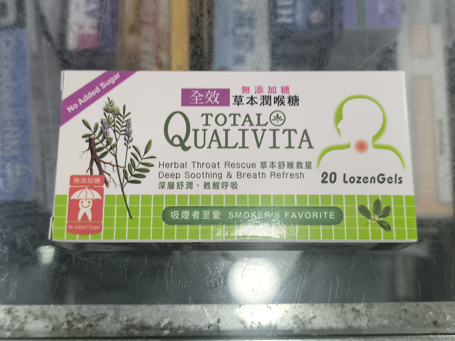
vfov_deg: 31.5
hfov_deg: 41.2
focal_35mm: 46
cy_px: 170
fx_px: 605
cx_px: 228
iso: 50
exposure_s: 1/100
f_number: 1.65
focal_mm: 6.14
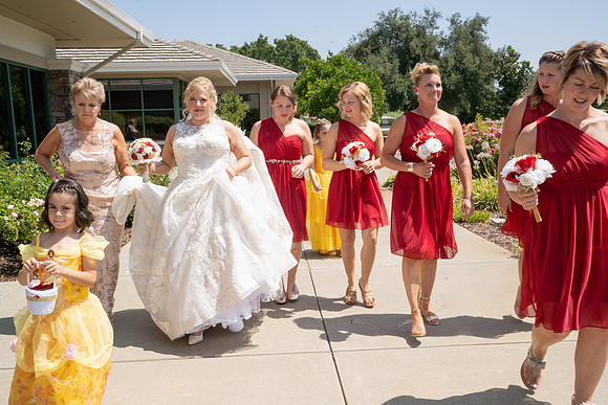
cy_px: 202
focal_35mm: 34
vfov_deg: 38.9
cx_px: 304
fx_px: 574
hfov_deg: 55.8
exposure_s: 1/200
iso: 500
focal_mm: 34
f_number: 22
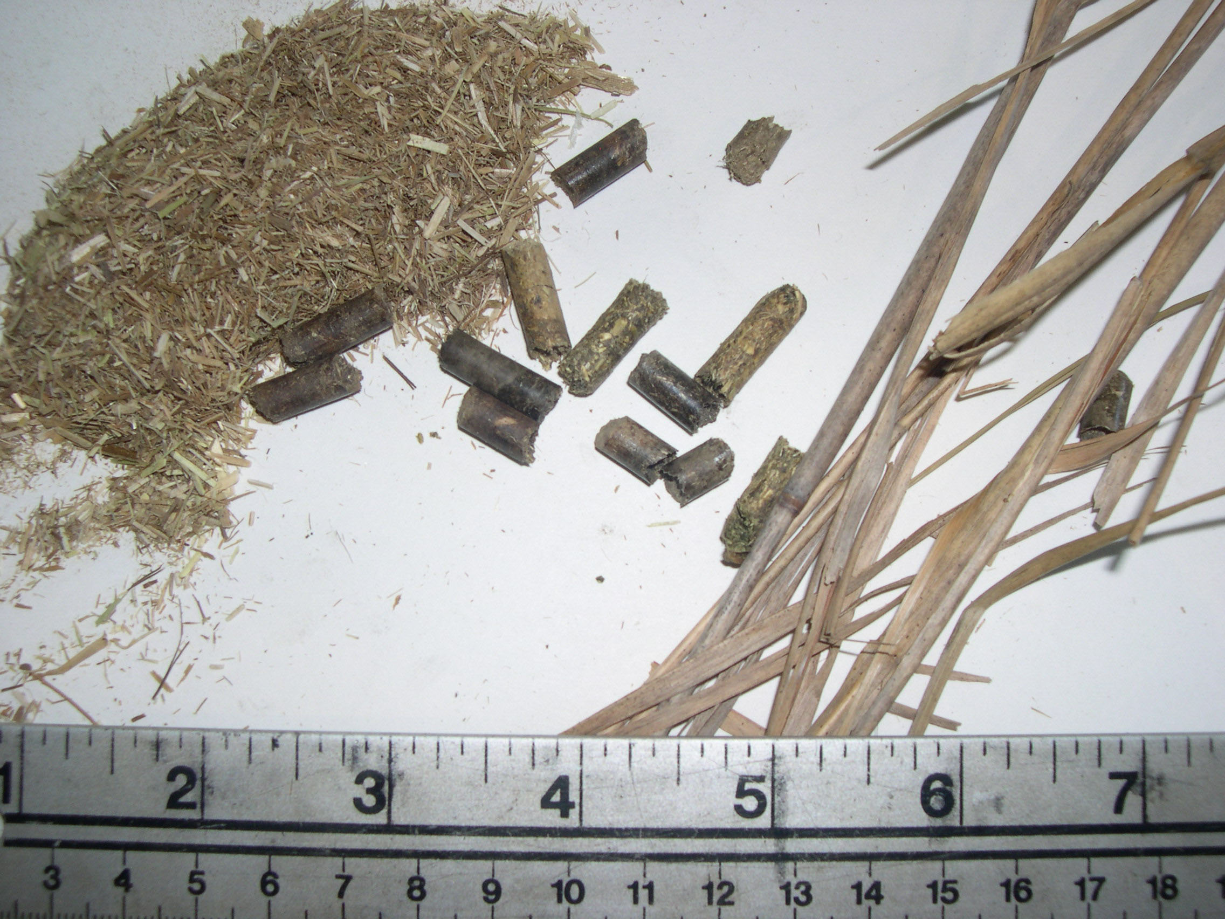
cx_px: 612
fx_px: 1345
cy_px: 460
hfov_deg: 49.0
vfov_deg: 37.7
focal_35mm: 38
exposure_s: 1/30
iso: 100
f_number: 7.6
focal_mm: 8
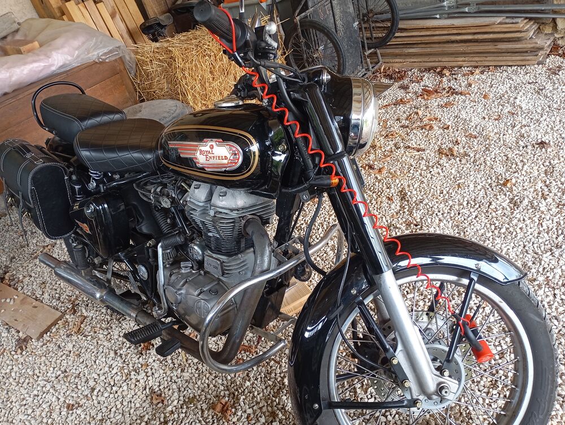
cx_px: 282
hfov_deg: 63.4
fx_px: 458
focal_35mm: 28
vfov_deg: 49.9
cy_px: 212
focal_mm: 4.27
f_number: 1.8
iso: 372
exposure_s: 1/33.3
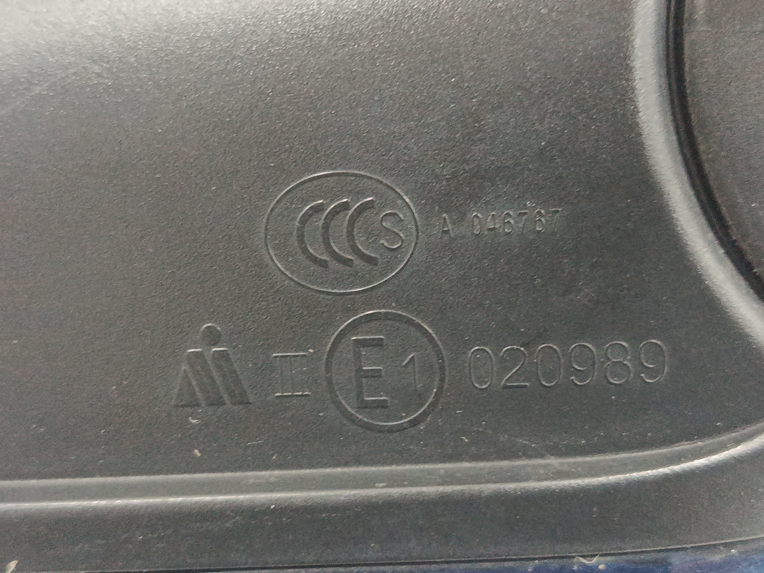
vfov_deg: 27.0
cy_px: 286
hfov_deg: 35.5
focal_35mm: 54
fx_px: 1192
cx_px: 382
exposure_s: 1/25
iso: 2474
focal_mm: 5.24
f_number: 1.7
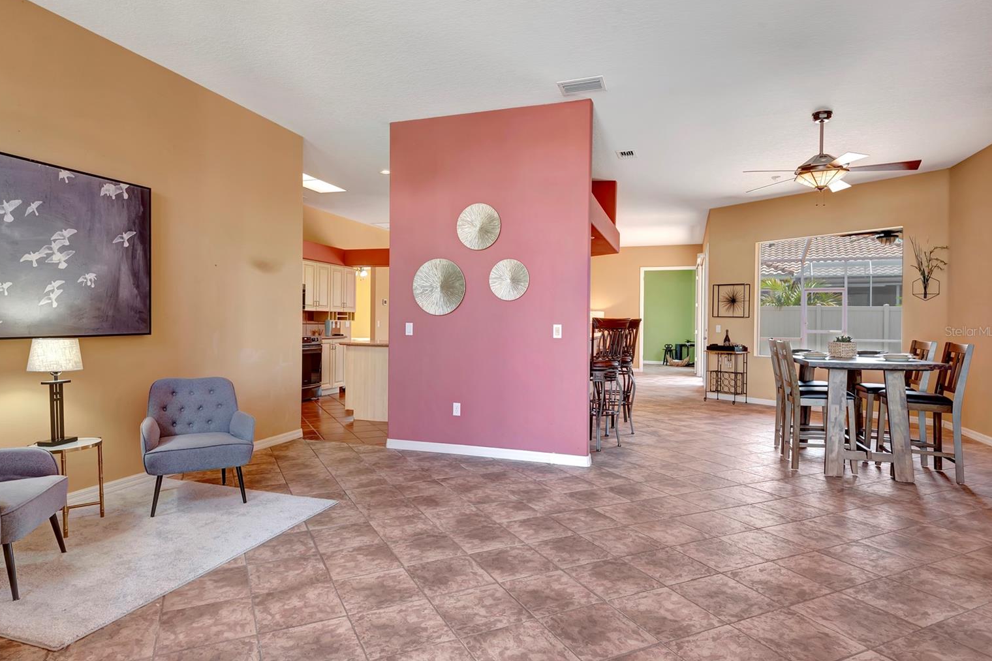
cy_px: 331
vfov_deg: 61.9
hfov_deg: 84.0
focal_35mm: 20
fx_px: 551
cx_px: 481
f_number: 9
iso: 100
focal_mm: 19
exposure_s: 1/1.67
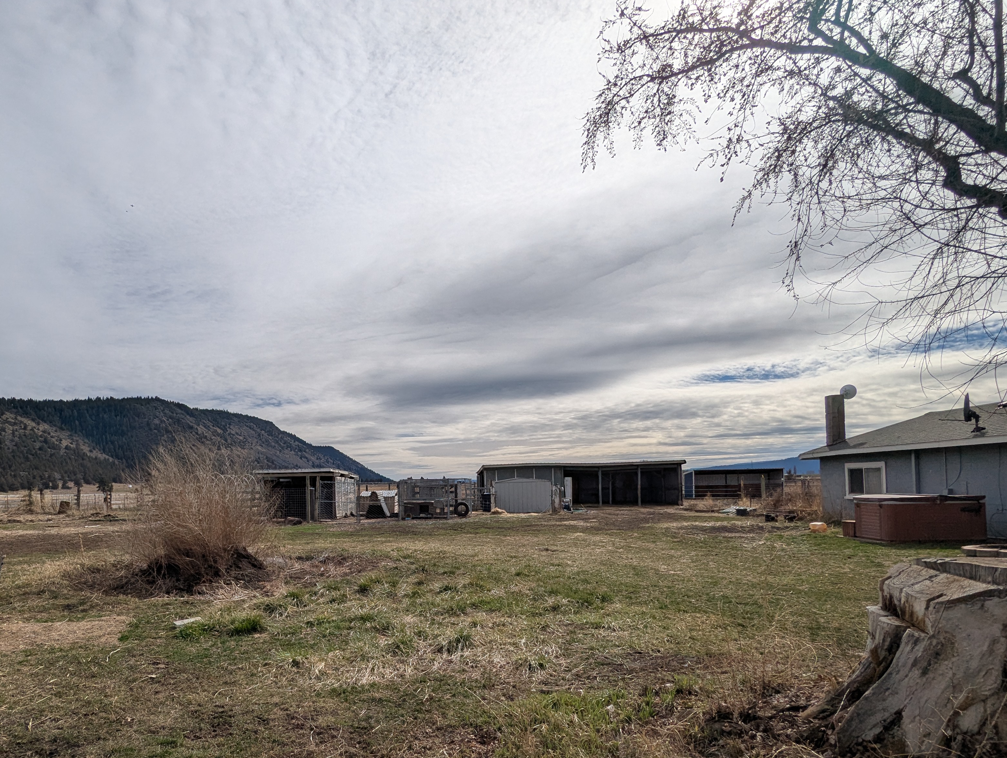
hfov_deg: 77.5
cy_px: 478
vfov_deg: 62.6
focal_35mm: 21
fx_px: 612
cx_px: 380
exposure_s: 1/7752
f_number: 2.2
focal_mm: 2.35
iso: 49
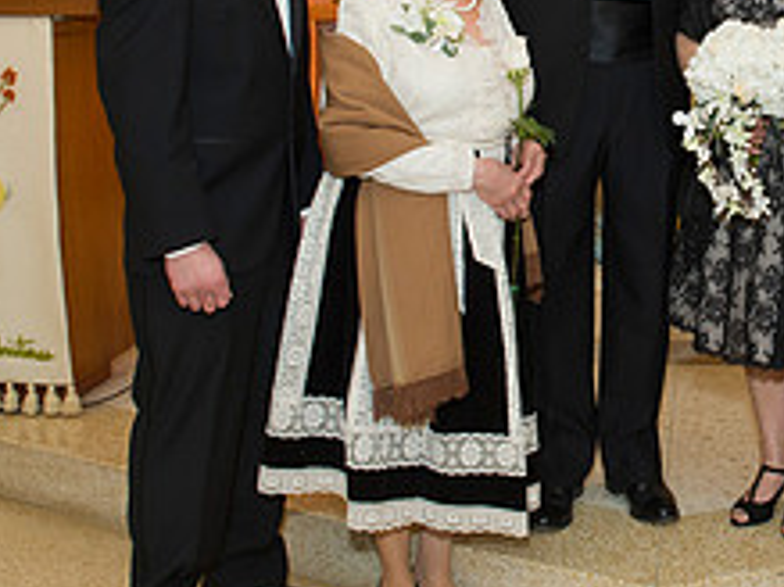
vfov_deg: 23.6
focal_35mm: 61
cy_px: 118
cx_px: 691
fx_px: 1381
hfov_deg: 30.4
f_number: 5.6
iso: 1600
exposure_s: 1/160
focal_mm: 24
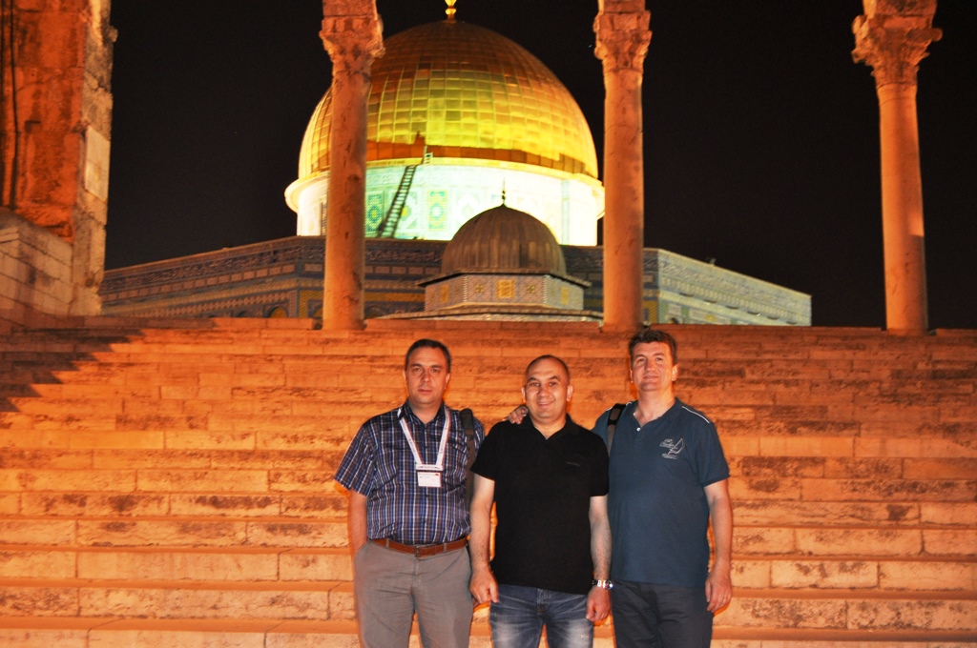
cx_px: 488
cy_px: 324
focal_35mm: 45
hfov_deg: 43.7
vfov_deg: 29.8
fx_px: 1220
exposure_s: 1/1.6
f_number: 4.5
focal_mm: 30
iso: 800
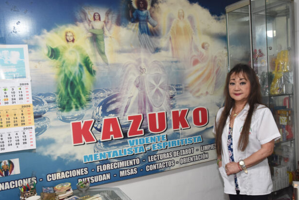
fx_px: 282
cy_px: 101
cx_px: 149
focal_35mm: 34
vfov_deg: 38.9
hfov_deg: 55.8
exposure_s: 1/60
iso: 1400
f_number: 7.1
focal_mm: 22
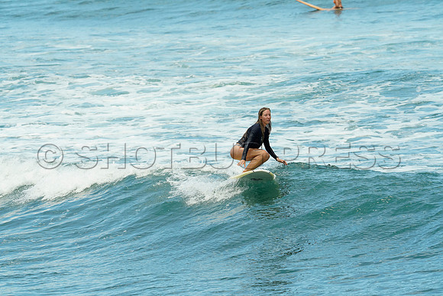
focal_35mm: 400
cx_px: 222
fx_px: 4923
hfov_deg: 5.2
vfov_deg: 3.4
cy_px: 148
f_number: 9
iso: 2000
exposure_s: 1/1250
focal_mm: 400
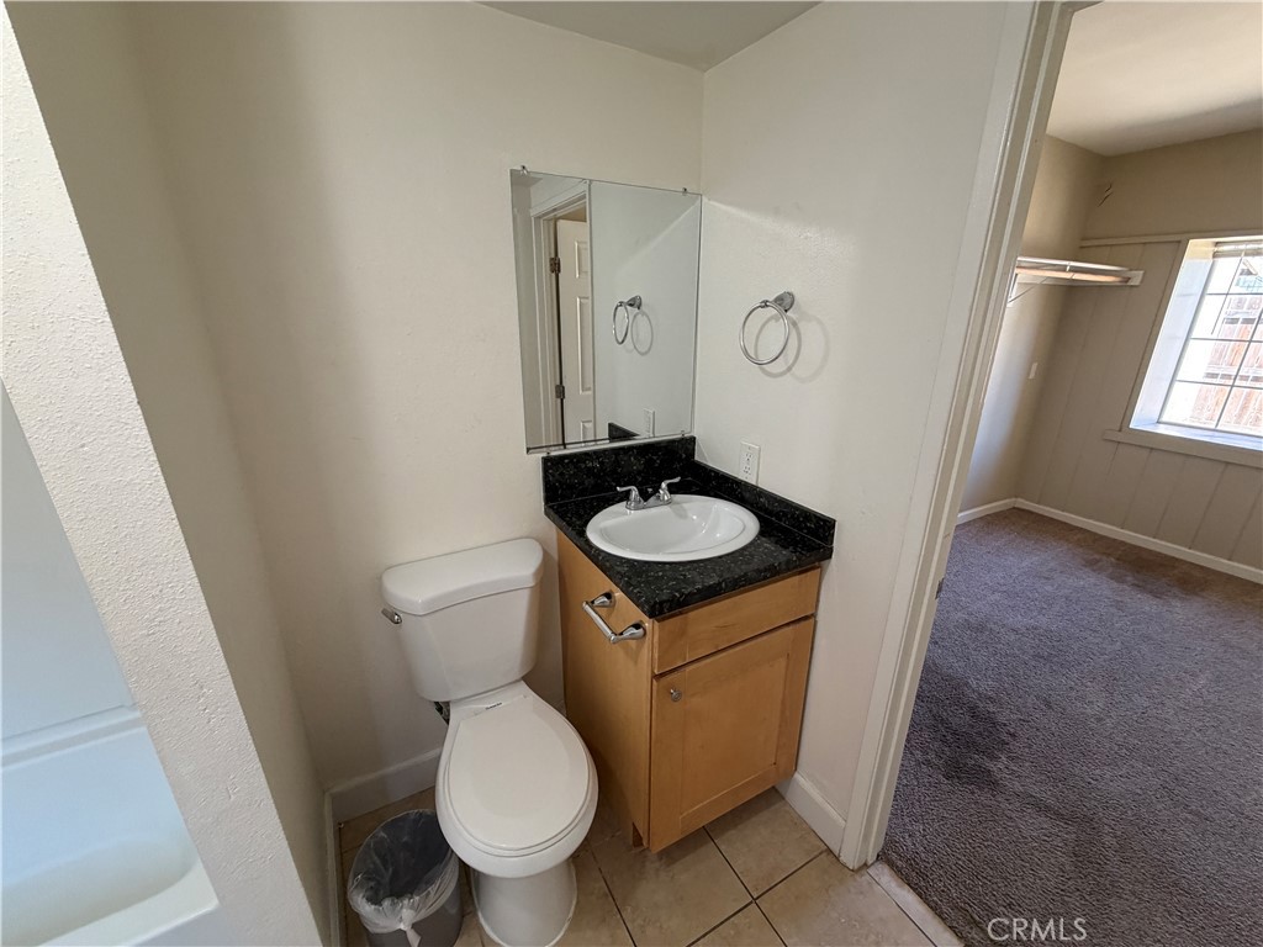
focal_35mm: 14
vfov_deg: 85.7
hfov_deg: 102.1
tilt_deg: -18.5
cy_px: 474
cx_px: 632
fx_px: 511
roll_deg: +0.4
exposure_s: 1/60
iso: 250
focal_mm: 2.22
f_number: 2.2
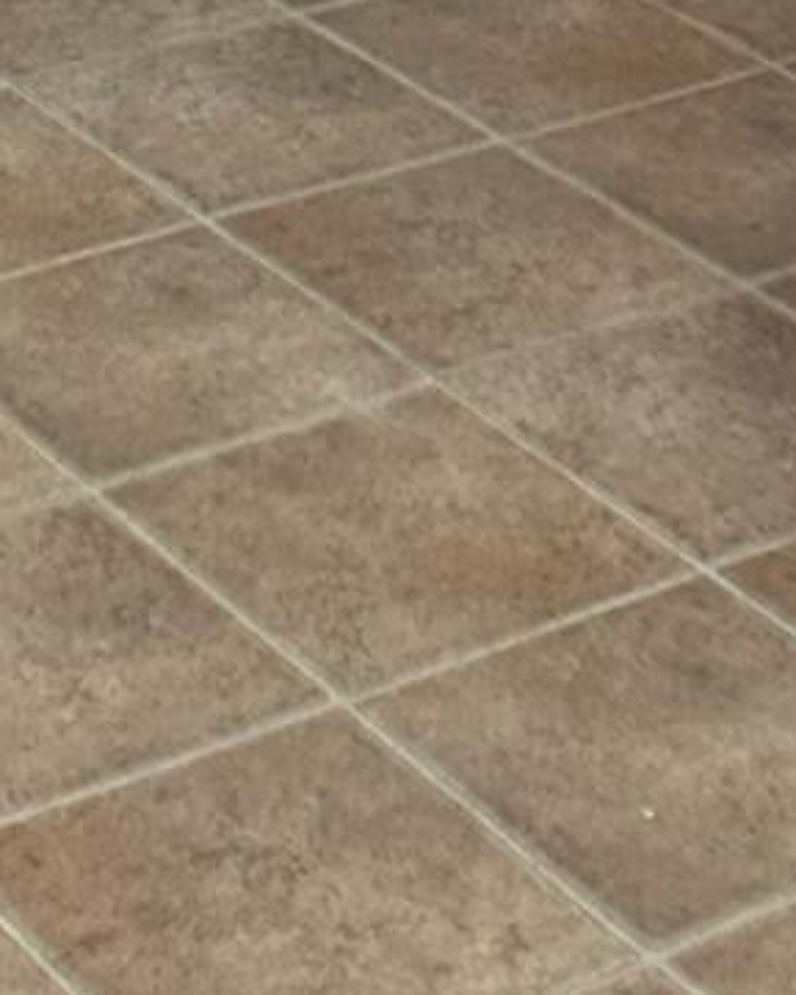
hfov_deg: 7.9
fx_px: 5742
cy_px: -984
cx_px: 46
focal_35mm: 195
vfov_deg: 9.3
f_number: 1.78
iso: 100
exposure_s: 1/60
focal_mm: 6.76
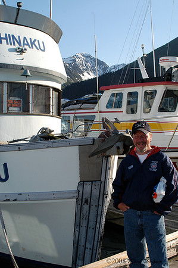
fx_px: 312
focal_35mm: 42
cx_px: 89
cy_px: 134
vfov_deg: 46.4
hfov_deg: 31.8
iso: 400
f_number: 10
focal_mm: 28
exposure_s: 1/350
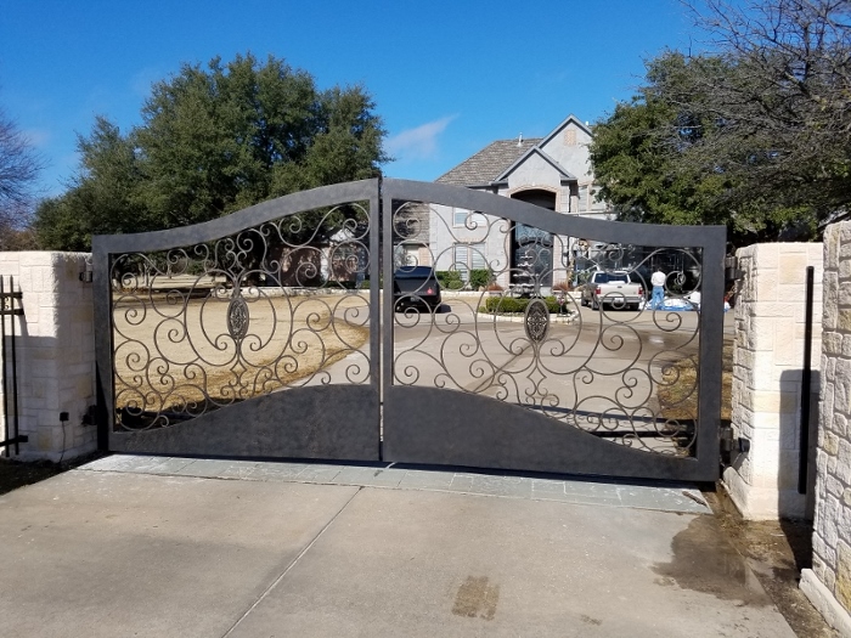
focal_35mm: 26
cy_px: 319
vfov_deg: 53.1
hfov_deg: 67.3
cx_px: 426
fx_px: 639
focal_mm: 4.2
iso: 50
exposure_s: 1/2976
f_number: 1.7
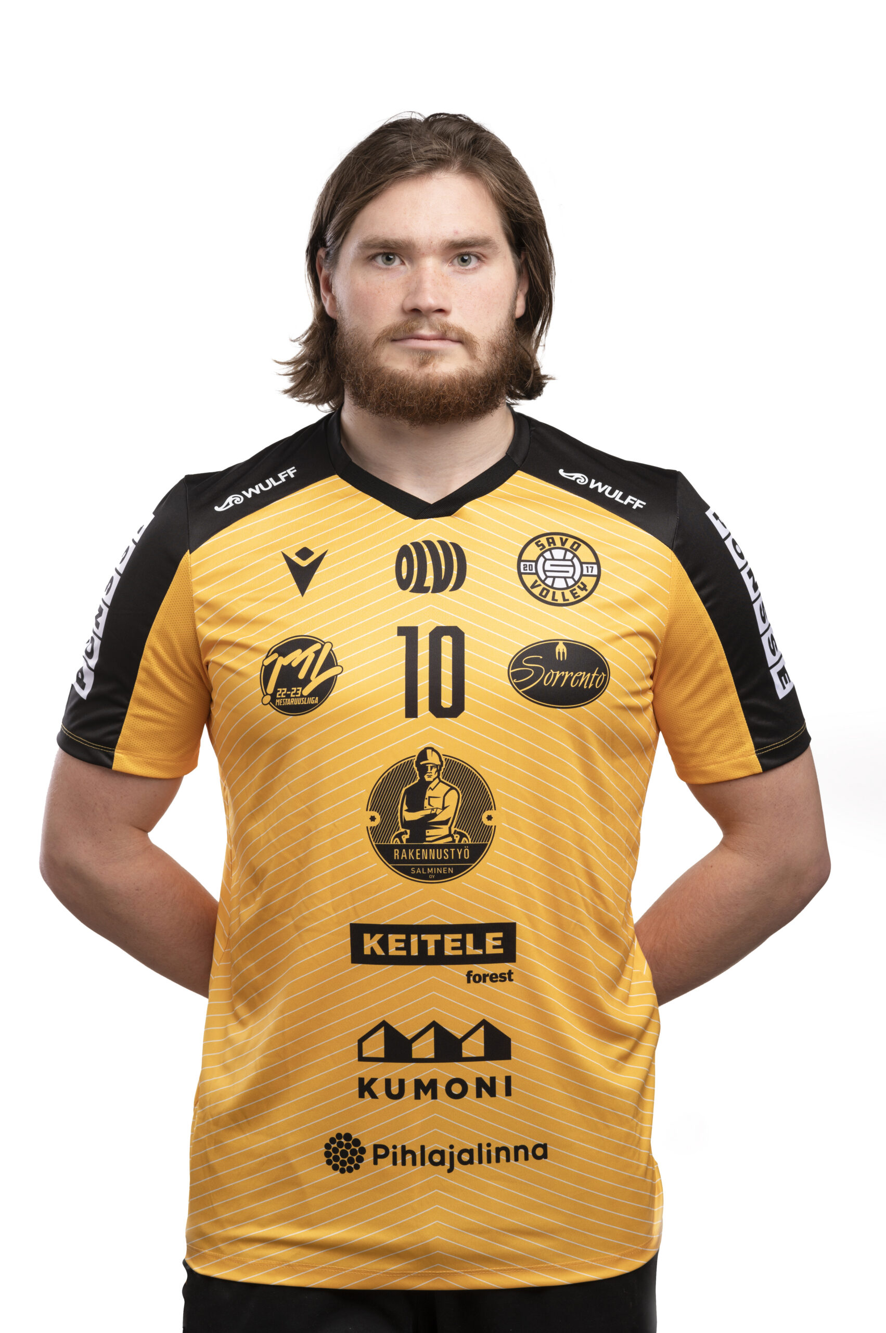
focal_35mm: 85
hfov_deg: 16.0
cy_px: 666
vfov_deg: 23.9
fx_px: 3142
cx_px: 443
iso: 100
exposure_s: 1/200
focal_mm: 85
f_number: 9
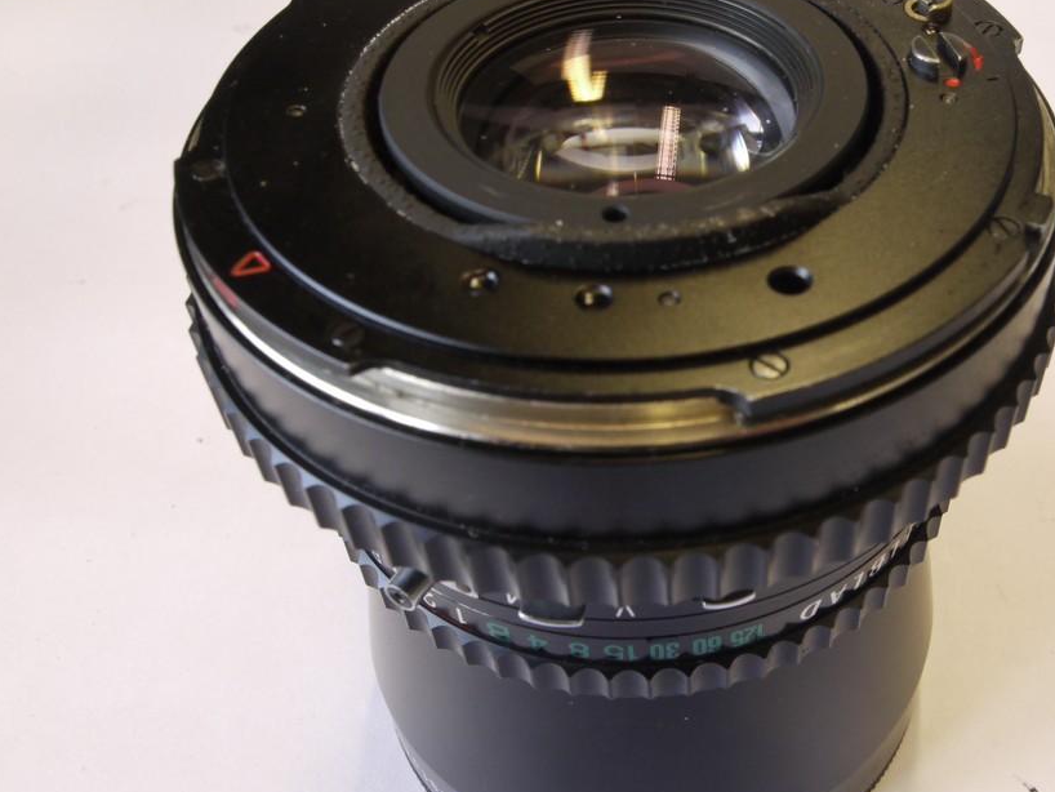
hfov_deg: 42.0
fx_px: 1341
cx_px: 747
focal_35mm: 44
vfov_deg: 32.9
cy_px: 401
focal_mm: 15
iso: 400
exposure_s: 1/10
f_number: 11
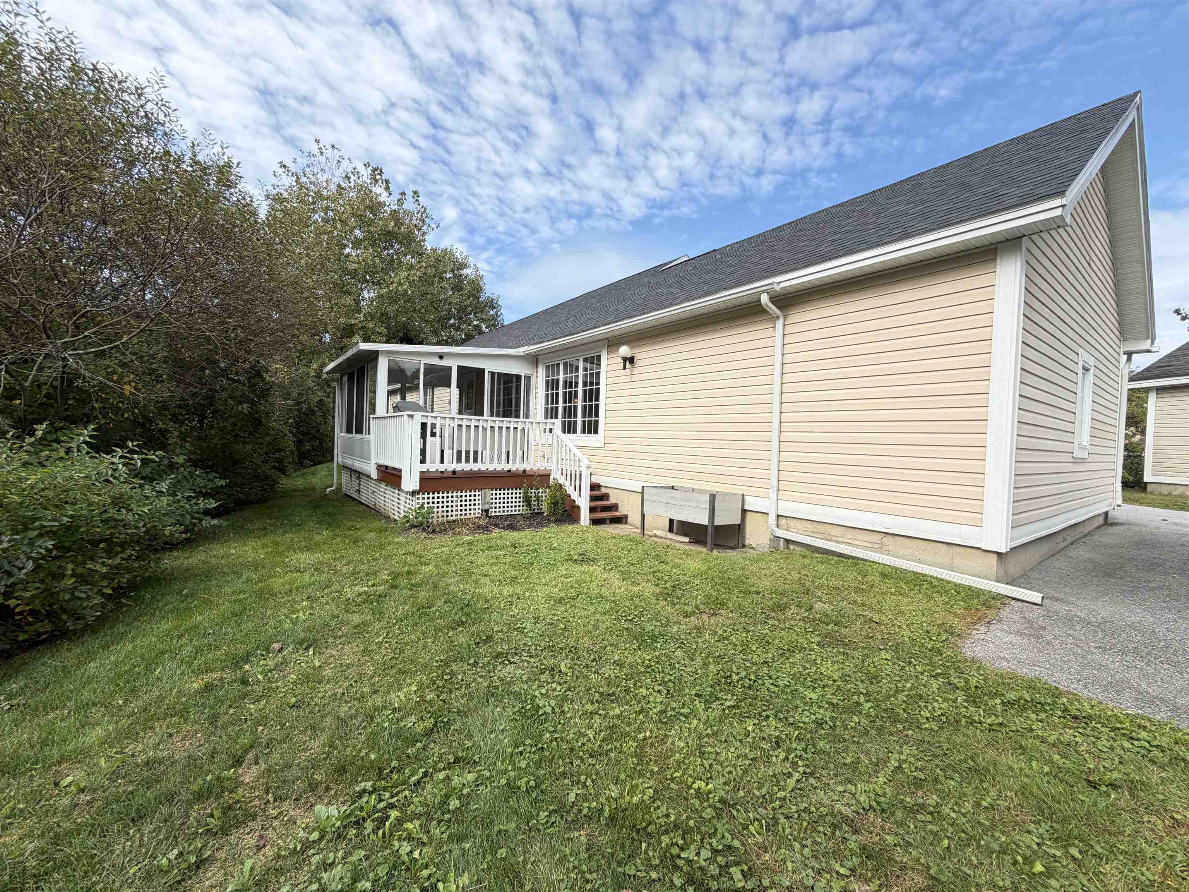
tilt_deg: -0.8
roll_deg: -1.4
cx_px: 594
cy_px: 446
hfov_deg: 102.1
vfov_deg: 85.7
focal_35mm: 14
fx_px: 481
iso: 40
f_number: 2.2
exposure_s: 1/717
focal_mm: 2.22
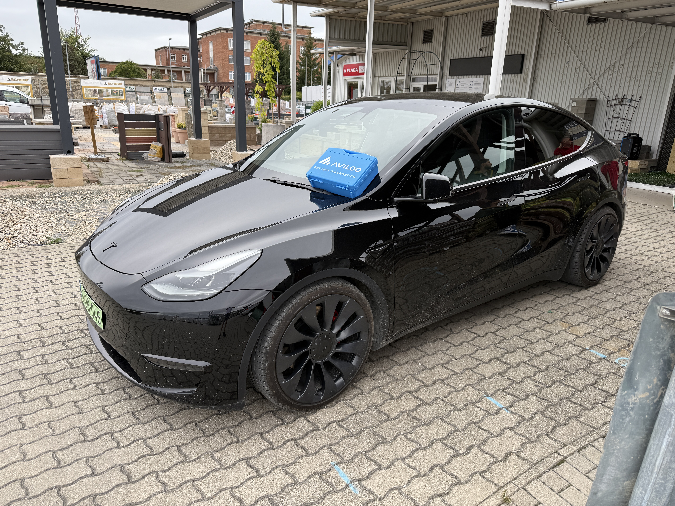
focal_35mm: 24
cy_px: 253
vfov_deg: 56.8
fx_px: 468
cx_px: 338
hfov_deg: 71.6
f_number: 1.78
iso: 64
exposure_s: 1/282
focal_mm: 6.76
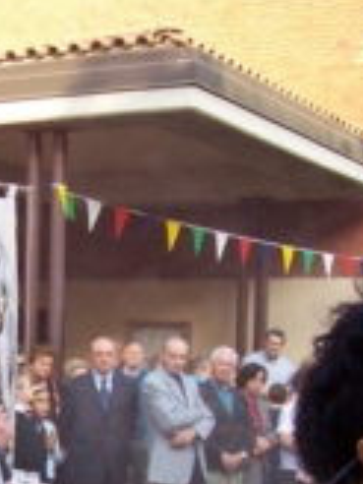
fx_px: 1161
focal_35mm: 83
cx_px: -112
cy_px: 387
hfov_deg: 16.7
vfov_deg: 23.2
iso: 80
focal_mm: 5.6
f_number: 2.7
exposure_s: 1/266
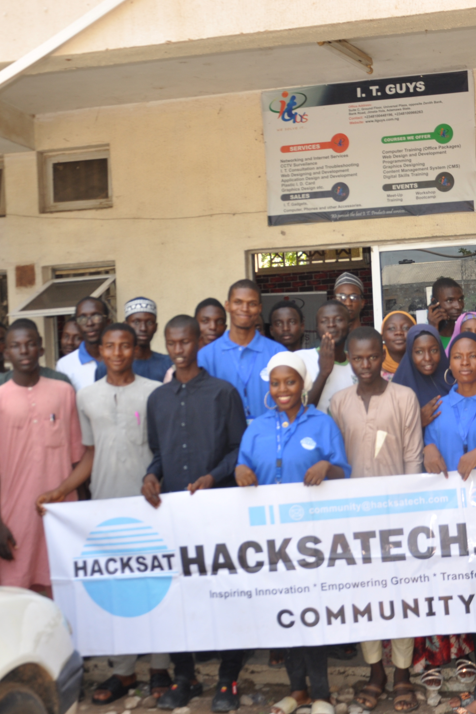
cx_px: 324
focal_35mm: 50
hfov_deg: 26.8
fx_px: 992
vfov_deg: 39.6
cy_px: 357
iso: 200
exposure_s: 1/200
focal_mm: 22
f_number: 4
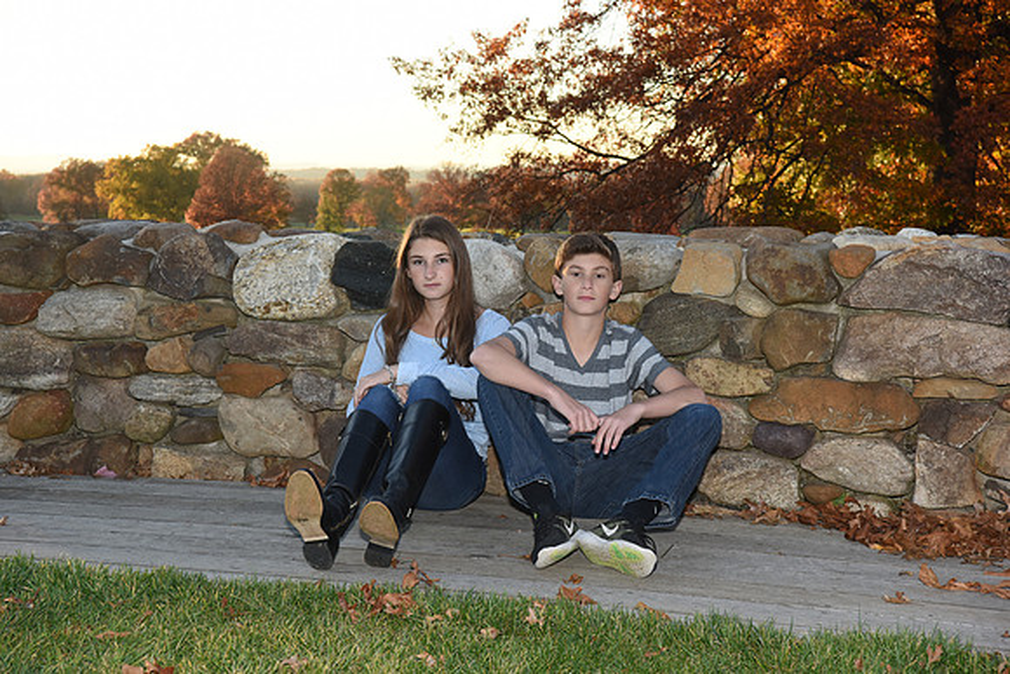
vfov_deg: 24.6
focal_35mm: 55
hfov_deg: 36.2
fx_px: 1543
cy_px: 337
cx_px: 505
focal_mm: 55
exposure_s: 1/200
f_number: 9
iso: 640
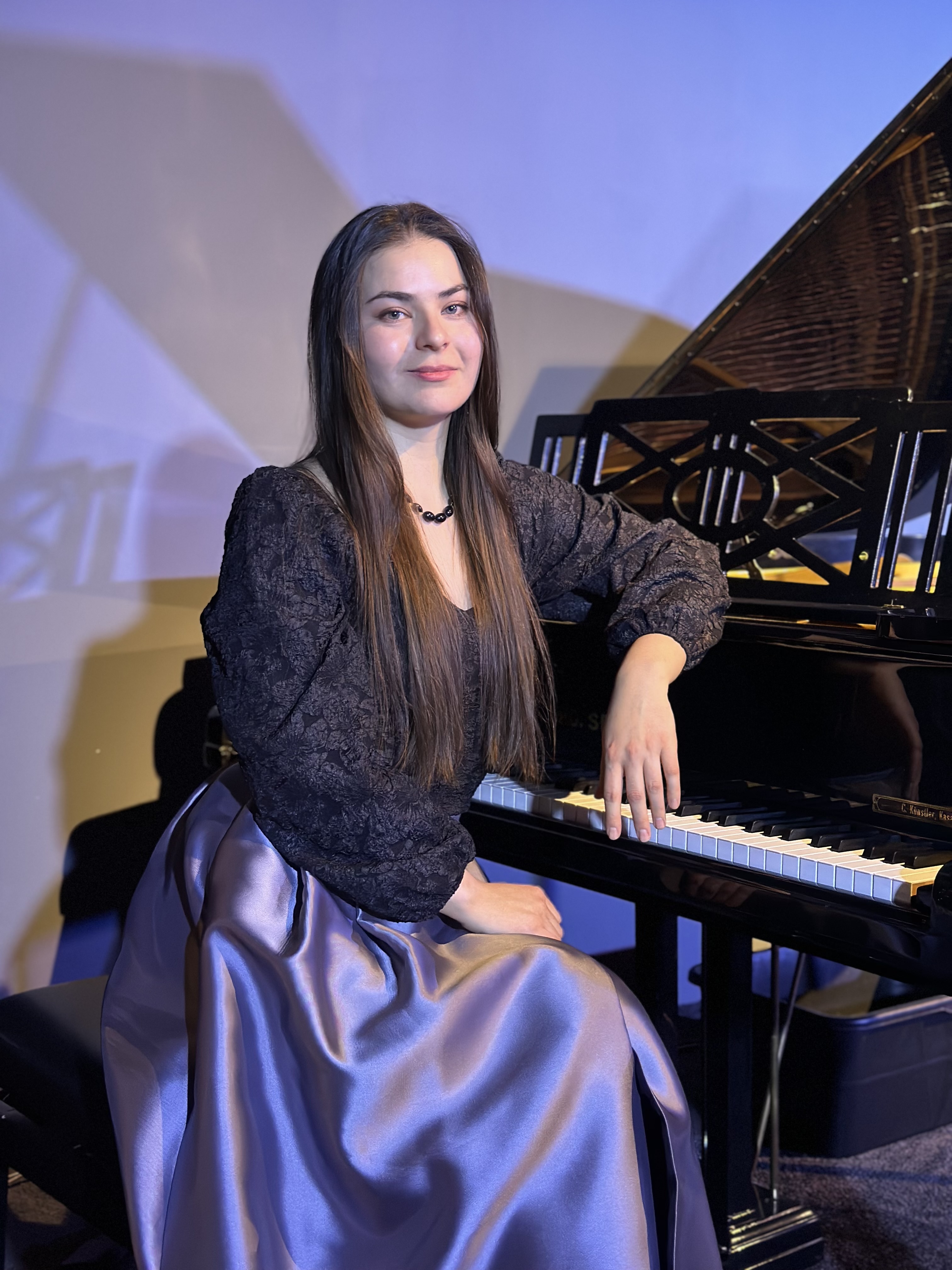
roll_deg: -0.3
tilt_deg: -5.2
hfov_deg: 30.3
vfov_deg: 39.7
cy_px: 635
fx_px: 1760
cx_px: 476
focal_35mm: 48
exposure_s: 1/50
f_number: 1.78
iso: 320
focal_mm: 6.86
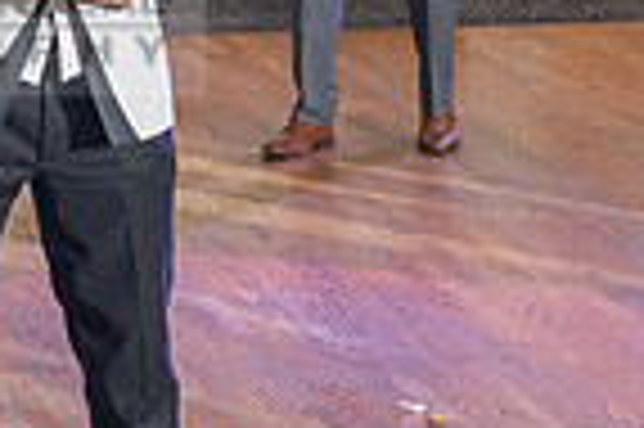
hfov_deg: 9.4
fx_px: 3877
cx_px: 32
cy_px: 13
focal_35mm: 217
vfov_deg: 6.3
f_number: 4
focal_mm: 45
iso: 800
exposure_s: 1/160
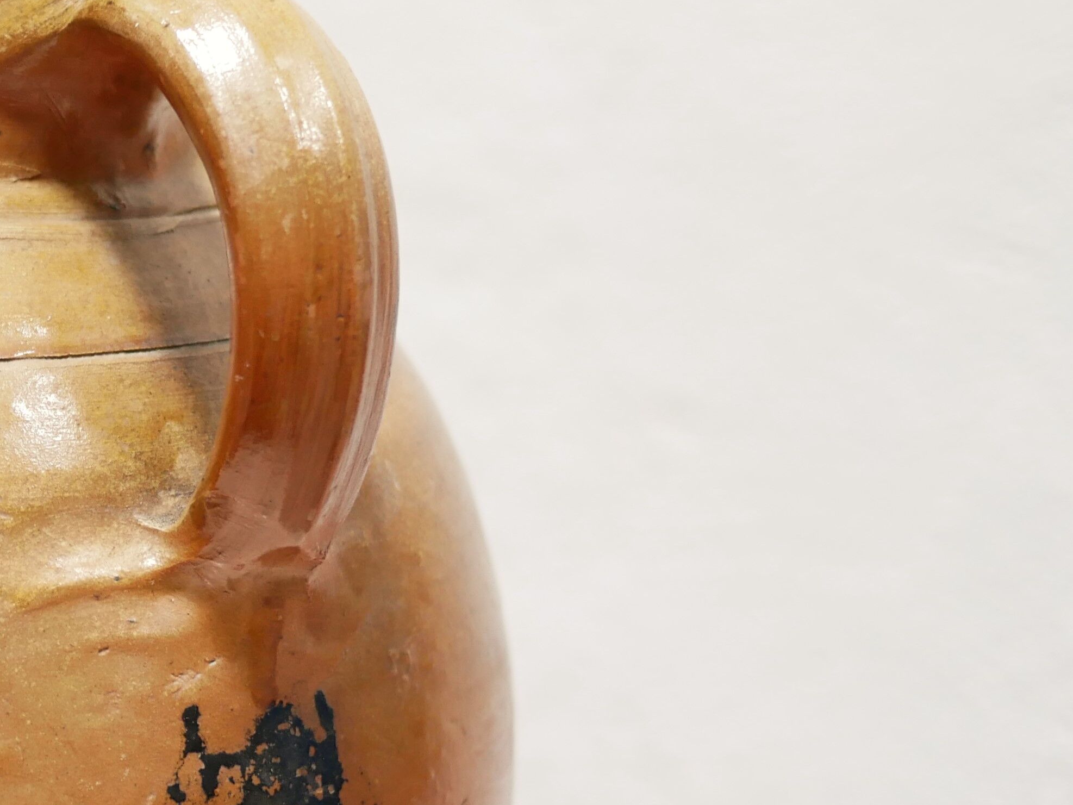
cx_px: -41
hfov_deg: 20.7
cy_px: 462
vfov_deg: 16.2
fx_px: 2821
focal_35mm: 91
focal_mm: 20
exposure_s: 1/60
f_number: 1.7
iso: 500
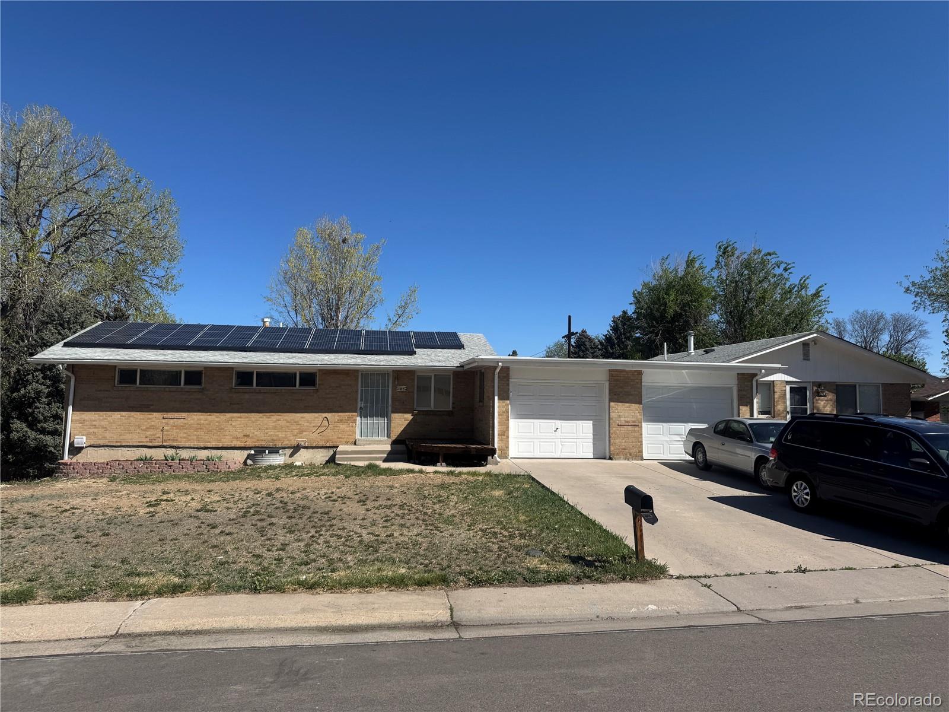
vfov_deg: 56.8
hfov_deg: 71.6
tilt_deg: +3.7
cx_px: 474
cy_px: 356
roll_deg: -1.3
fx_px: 658
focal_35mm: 24
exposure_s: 1/5814
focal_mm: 6.76
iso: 80
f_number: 1.78
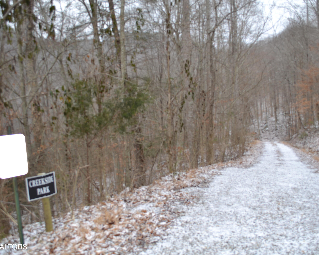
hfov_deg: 57.1
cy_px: 129
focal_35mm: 31
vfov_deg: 47.1
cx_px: 167
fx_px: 293
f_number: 4
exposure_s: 1/160
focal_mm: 18
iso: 100
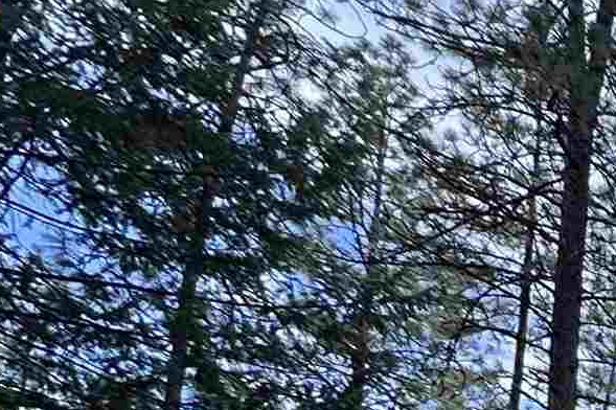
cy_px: 1002
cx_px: 1542
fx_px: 1300
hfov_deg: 14.4
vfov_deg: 13.1
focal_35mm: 76
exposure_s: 1/335
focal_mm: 2.22
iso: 40
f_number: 2.2
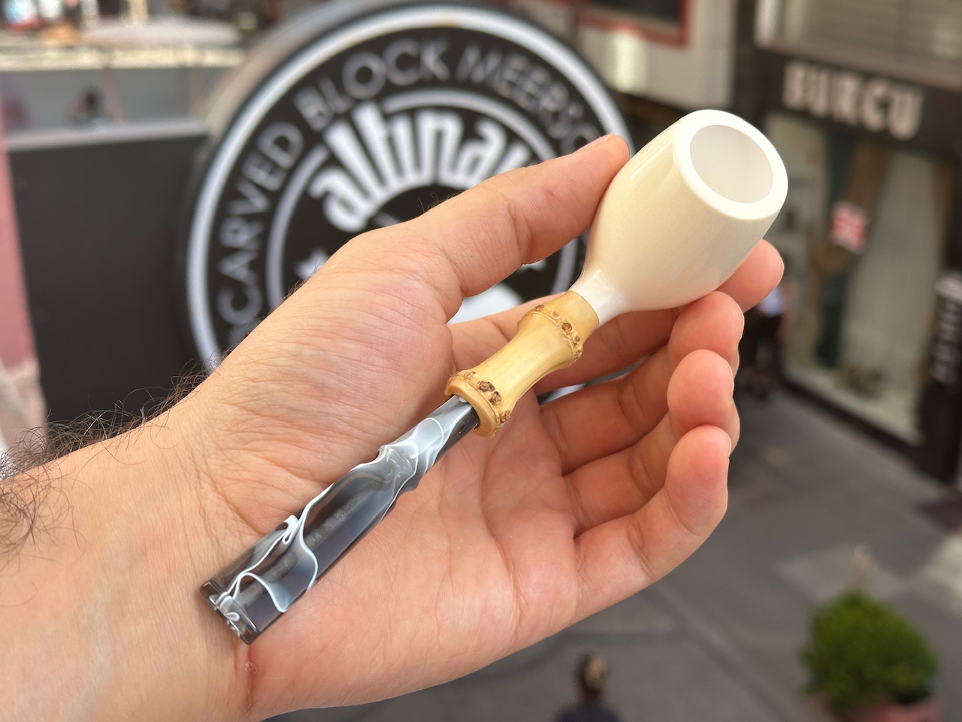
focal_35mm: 48
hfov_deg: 39.7
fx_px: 1334
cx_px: 481
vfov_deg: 30.3
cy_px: 361
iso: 64
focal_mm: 6.86
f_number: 1.78
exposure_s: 1/880
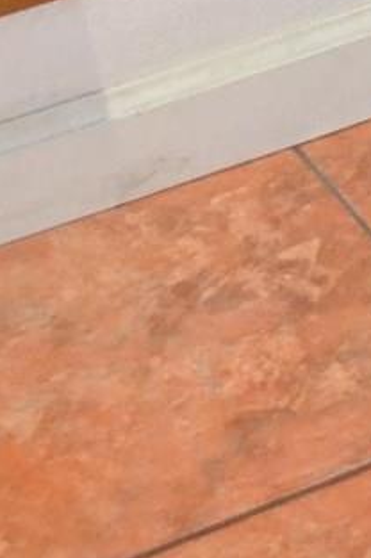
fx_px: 3083
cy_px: -1168
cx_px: 853
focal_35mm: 199
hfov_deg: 6.6
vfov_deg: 8.5
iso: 3200
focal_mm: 18
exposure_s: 1/60
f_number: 3.5
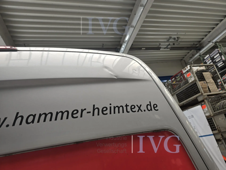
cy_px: 85
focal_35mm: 23
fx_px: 150
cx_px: 113
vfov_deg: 58.9
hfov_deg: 73.9
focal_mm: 6.3
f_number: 1.7
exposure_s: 1/180
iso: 50
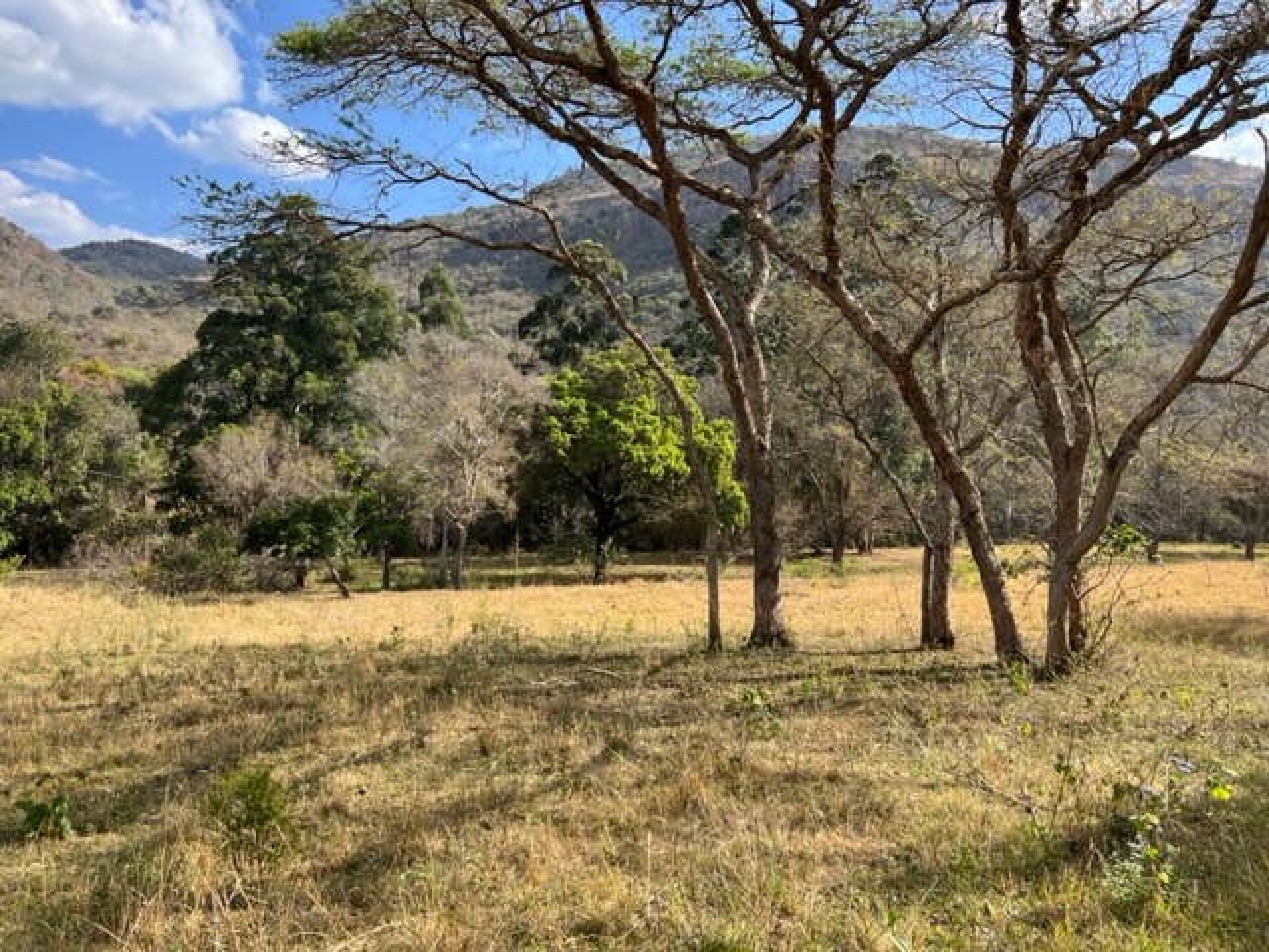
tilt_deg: -0.5
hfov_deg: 67.3
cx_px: 634
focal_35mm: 26
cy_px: 476
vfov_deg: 53.1
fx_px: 953
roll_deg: -1.4
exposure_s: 1/1511
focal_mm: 5.7
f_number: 1.5
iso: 50
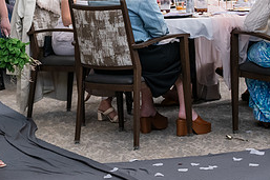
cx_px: -1
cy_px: 18
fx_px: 1184
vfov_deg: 8.6
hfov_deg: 12.8
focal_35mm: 158
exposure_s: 1/200
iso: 1600
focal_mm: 70
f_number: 3.5
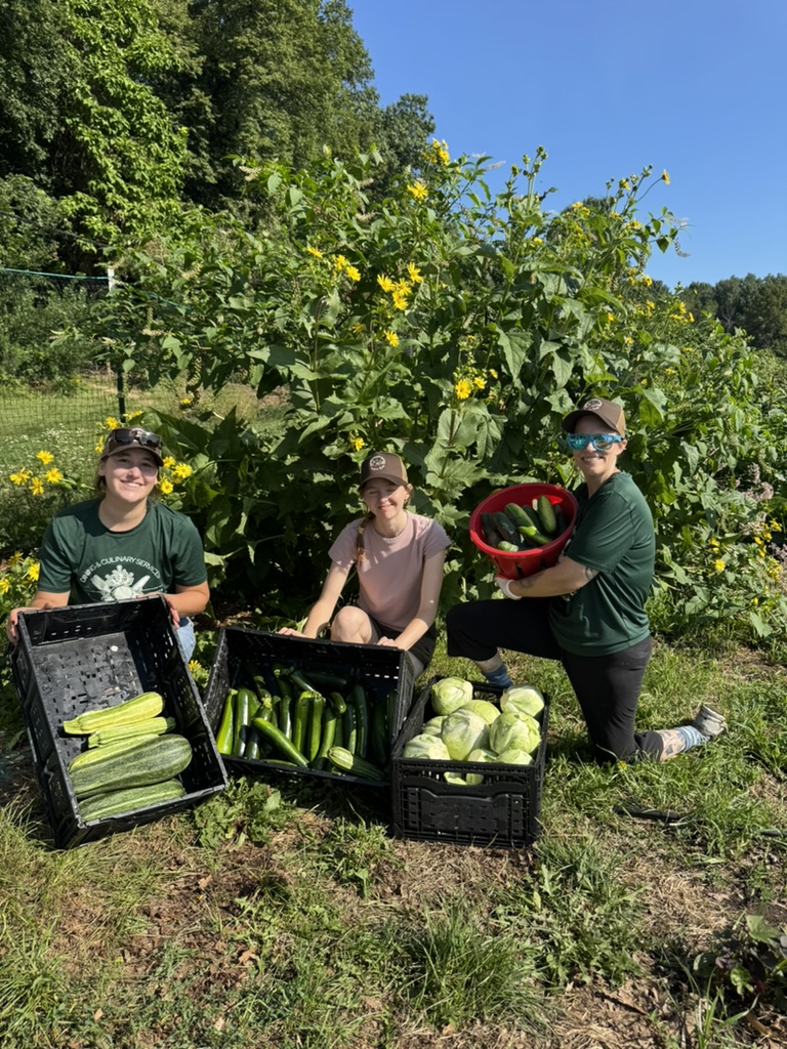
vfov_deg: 71.6
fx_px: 728
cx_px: 394
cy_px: 524
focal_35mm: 24
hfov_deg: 56.8
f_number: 1.78
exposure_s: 1/2710
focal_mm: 6.76
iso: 80
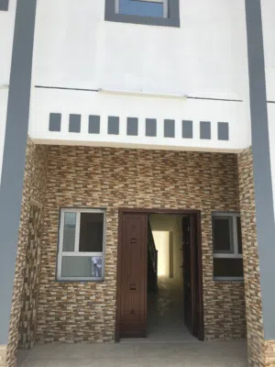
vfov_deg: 61.7
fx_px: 307
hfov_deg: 48.2
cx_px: 138
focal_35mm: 29
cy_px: 184
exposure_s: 1/1026
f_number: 2.2
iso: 25
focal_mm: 4.15
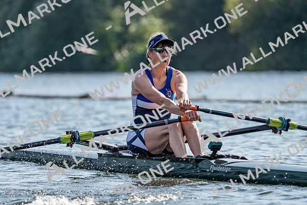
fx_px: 3011
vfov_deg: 3.9
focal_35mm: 353
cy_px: 102
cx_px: 154
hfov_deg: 5.8
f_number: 6.3
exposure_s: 1/1600
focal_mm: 353
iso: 160
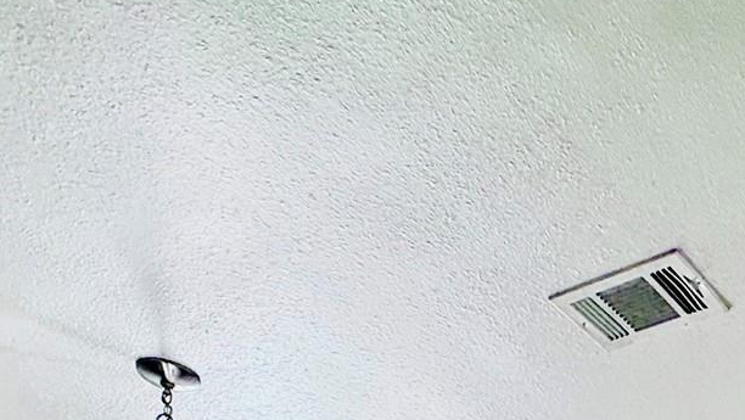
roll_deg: -0.7
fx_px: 1008
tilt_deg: +3.9
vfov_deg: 16.6
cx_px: 757
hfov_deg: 36.2
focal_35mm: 51
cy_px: 880
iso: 64
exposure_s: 1/207
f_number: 2.2
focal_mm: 2.22
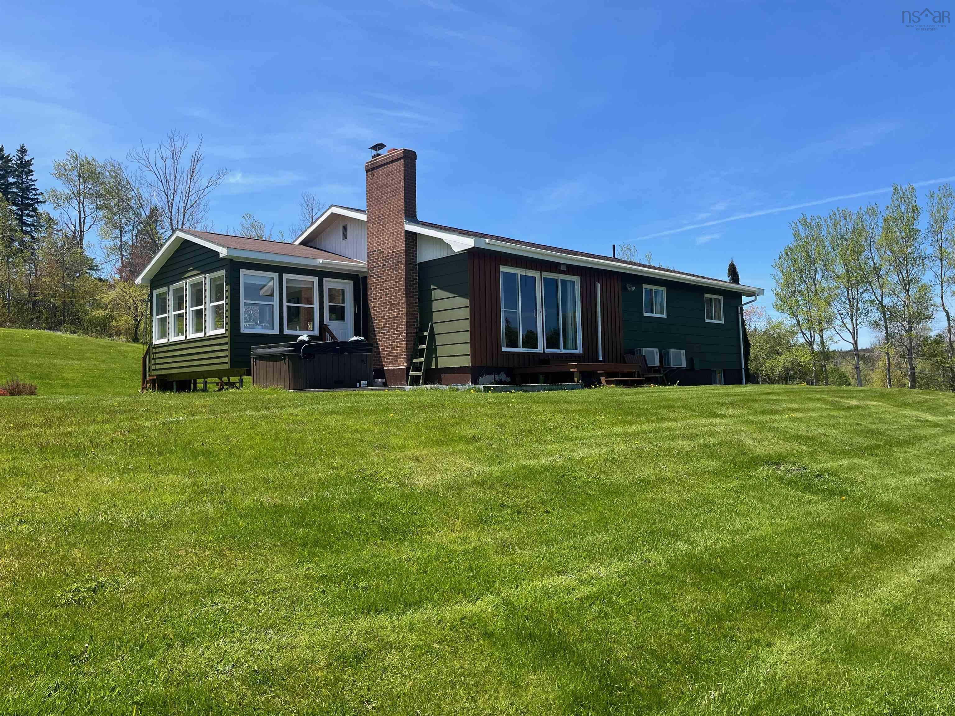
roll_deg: +0.5
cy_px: 358
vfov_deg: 53.1
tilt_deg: +1.7
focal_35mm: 26
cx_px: 478
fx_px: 717
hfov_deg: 67.3
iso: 50
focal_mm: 5.1
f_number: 1.6
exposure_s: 1/2410
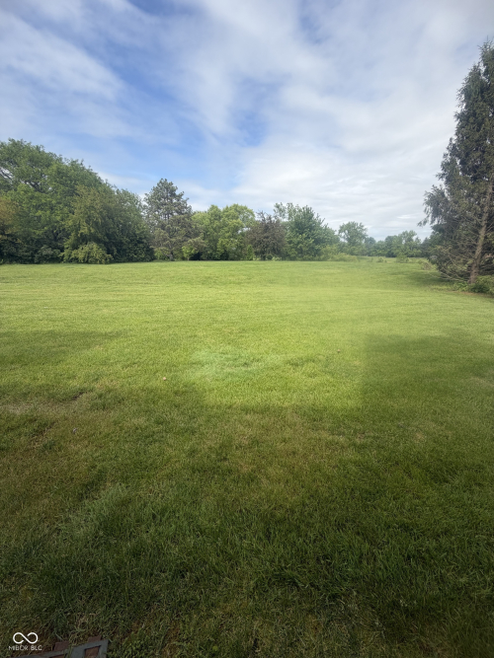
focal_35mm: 14
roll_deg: -2.2
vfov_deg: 102.1
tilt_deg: -16.1
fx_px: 266
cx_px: 247
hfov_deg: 85.7
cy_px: 329
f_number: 2.2
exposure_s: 1/770
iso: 32
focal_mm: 2.22
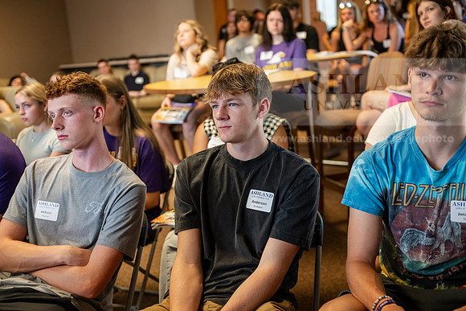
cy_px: 156
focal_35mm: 48
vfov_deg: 28.1
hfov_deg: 41.1
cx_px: 233
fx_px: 621
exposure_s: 1/160
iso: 1250
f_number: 2.8
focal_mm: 48
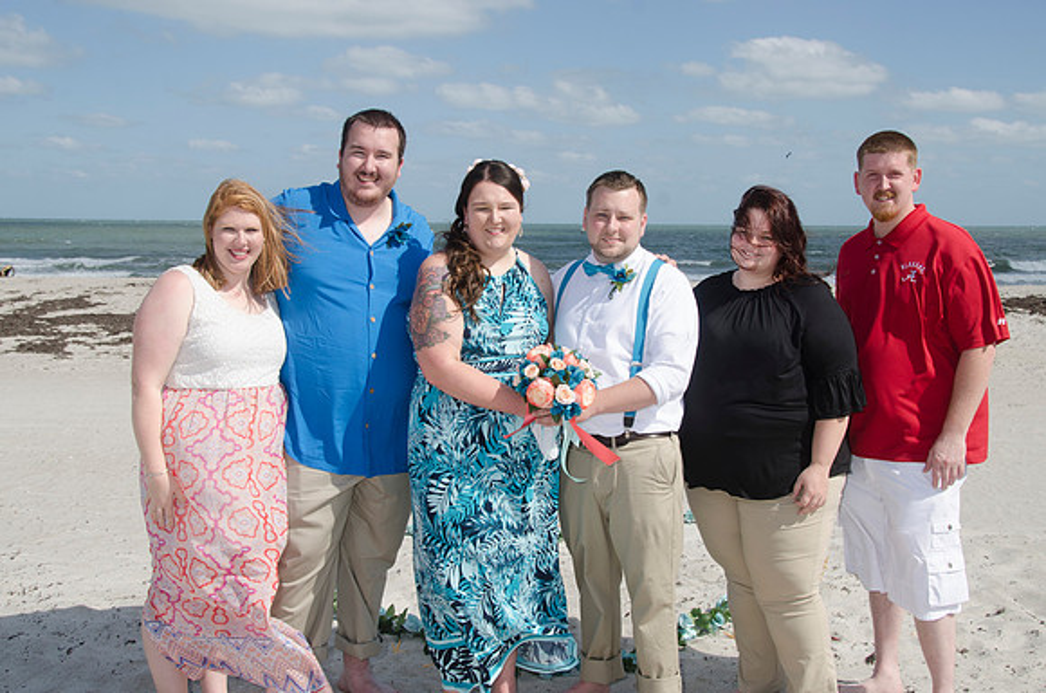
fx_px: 1174
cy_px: 346
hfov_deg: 48.0
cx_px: 523
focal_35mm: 40
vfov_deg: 32.9
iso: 100
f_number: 10
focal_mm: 27
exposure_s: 1/250
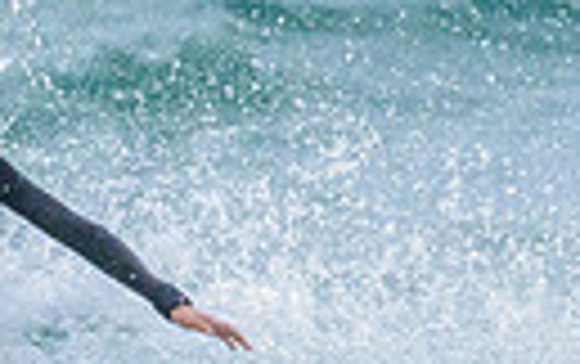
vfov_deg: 0.3
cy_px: 482
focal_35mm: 3786
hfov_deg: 0.6
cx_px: -61
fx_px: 59923
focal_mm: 600
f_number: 11
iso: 2000
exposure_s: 1/2000
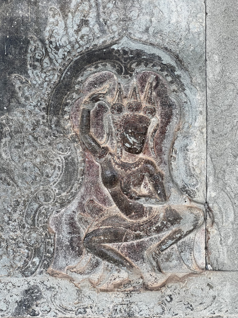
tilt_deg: -8.0
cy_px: 159
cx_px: 119
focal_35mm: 77
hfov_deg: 19.1
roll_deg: +1.2
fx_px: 706
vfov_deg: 25.3
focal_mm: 9
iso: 64
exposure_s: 1/99
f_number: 2.8
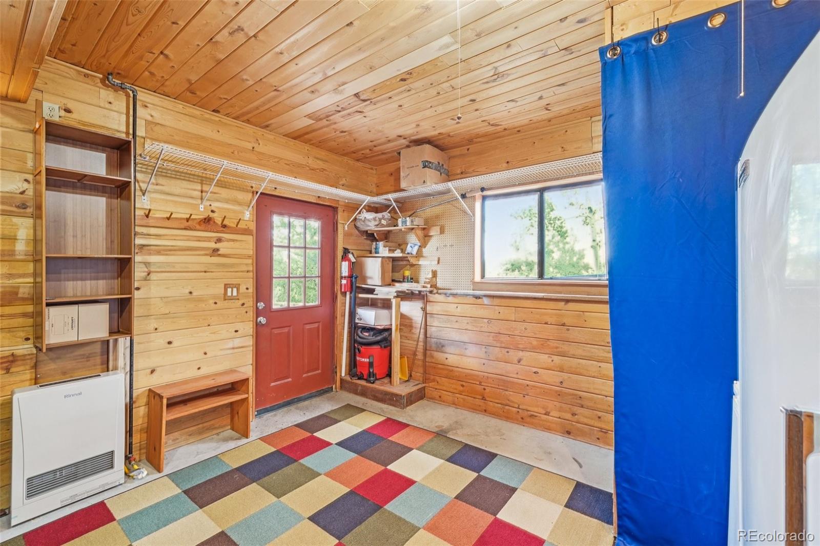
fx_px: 342
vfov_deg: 77.3
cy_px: 273
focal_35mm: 15
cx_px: 410
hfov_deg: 100.4
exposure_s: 1/1.25
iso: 800
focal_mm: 10
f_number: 8
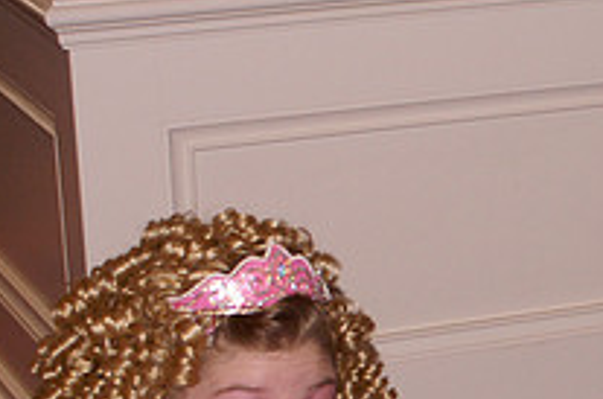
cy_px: 457
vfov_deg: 9.2
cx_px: 760
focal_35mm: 147
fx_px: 2463
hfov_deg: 13.5
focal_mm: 35
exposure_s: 1/60
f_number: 5.6
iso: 400
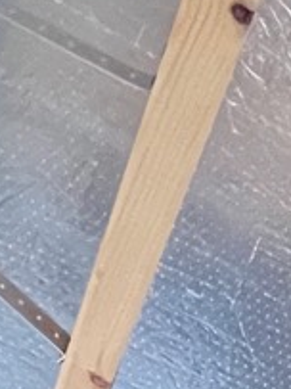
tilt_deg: +26.0
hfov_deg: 12.0
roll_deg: -1.9
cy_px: 768
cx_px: 728
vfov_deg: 16.1
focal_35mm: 96
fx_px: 1077
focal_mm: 1.57
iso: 1000
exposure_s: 1/48
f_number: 1.8
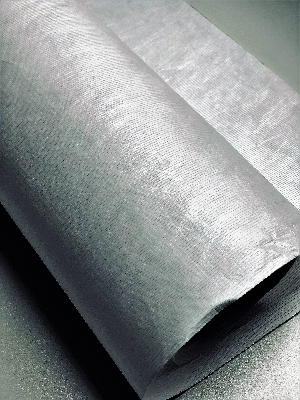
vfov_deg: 36.8
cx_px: 150
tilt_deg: -49.7
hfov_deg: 28.0
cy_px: 200
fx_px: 601
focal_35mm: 52
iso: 32
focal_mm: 6
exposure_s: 1/60
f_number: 2.4
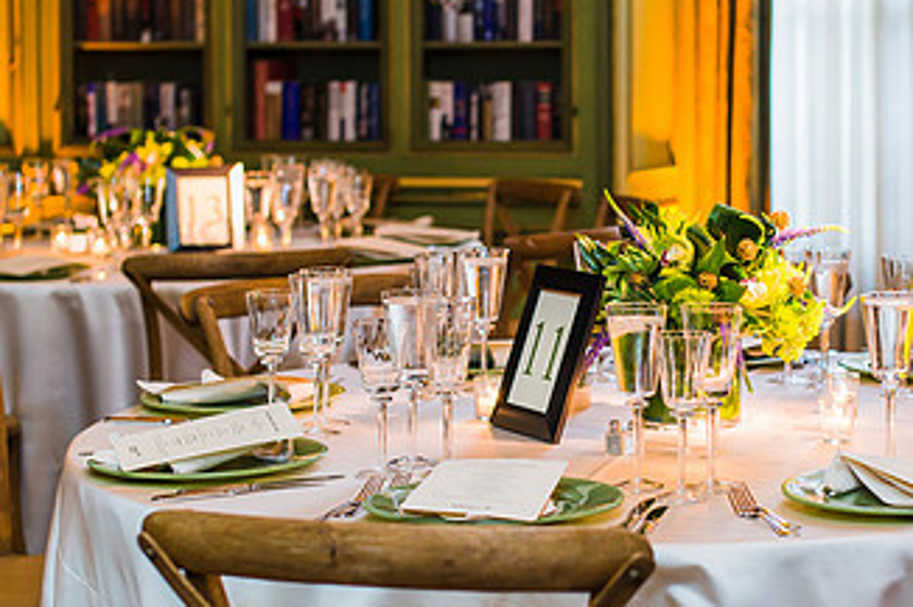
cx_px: 655
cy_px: 345
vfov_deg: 15.3
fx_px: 2256
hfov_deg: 22.7
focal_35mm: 89
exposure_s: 1/60
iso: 800
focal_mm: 50
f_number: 2.5
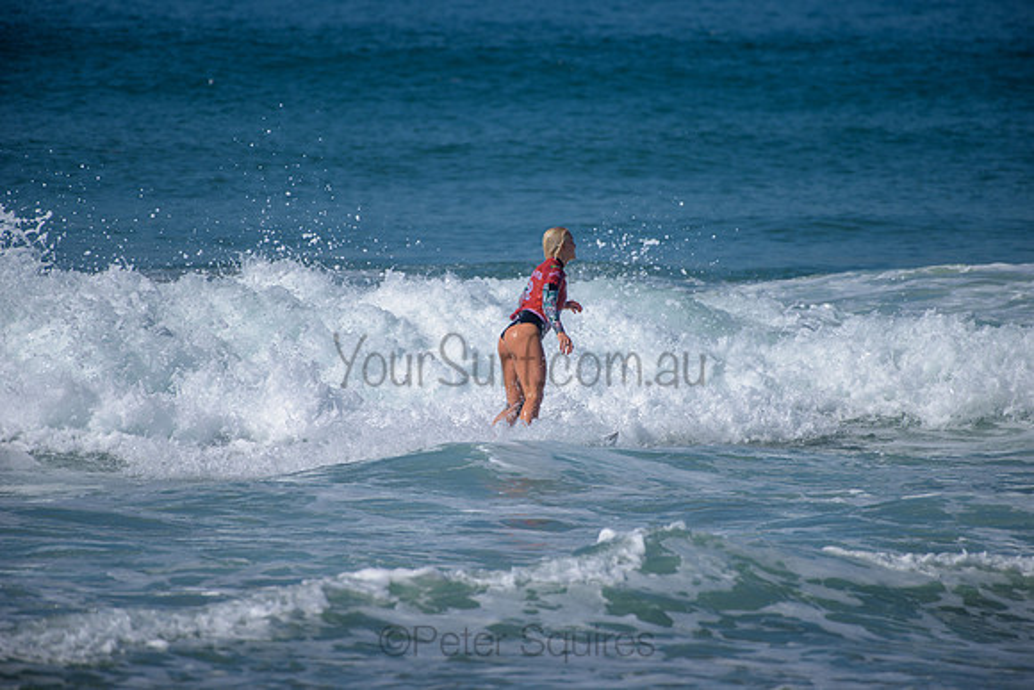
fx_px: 14364
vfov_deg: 2.8
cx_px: 517
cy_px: 345
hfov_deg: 4.1
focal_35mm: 500
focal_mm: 500
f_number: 5.6
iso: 125
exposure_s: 1/2000
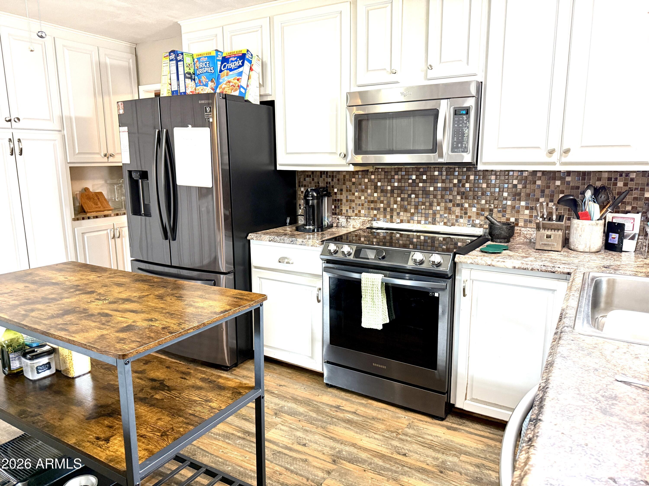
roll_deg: -0.1
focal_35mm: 24
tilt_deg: -10.6
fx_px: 450
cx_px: 324
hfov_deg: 71.6
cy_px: 243
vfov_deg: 56.8
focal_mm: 6.76
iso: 320
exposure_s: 1/60
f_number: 1.78
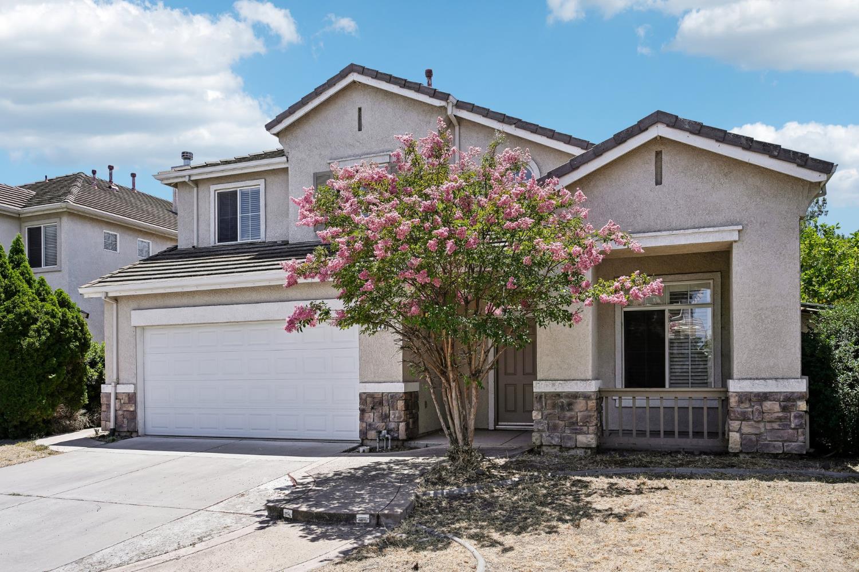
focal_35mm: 28
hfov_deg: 65.5
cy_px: 286
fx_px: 668
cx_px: 430
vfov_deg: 46.4
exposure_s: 1/200
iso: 100
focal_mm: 28
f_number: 8
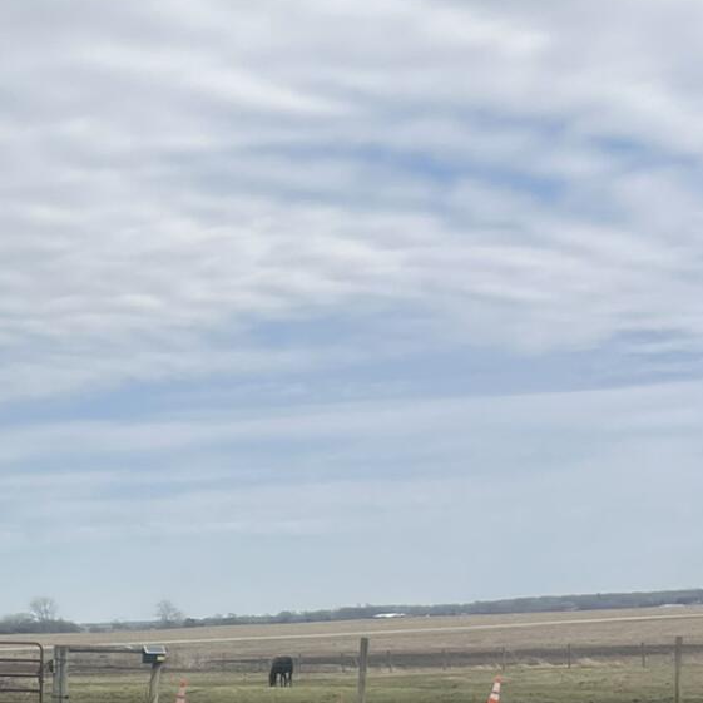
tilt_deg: -3.1
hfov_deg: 19.7
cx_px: -173
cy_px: 723
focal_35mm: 82
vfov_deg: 20.4
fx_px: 1884
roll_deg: +2.6
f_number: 1.6
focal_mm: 5.1
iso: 50
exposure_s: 1/5319
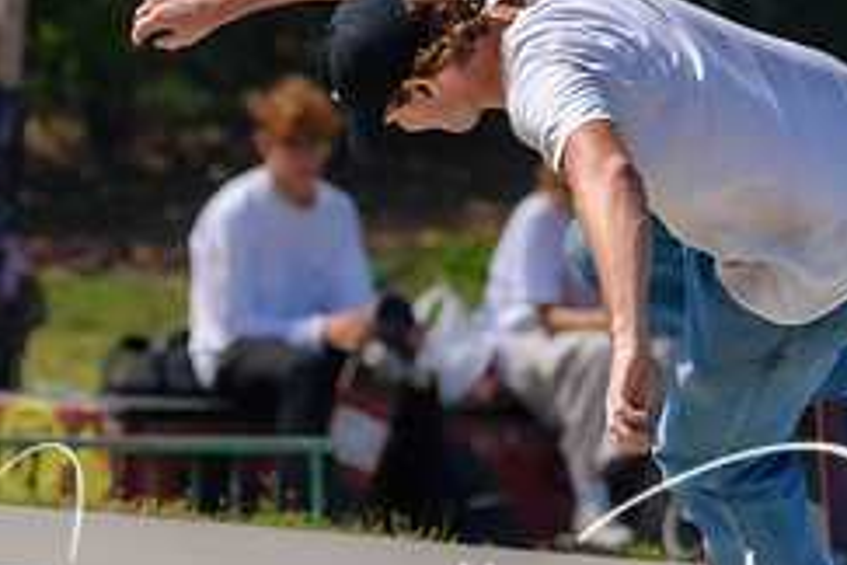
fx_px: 20185
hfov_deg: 2.4
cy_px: 309
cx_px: 394
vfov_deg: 1.6
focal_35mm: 858
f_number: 6
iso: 200
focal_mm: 240
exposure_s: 1/2500
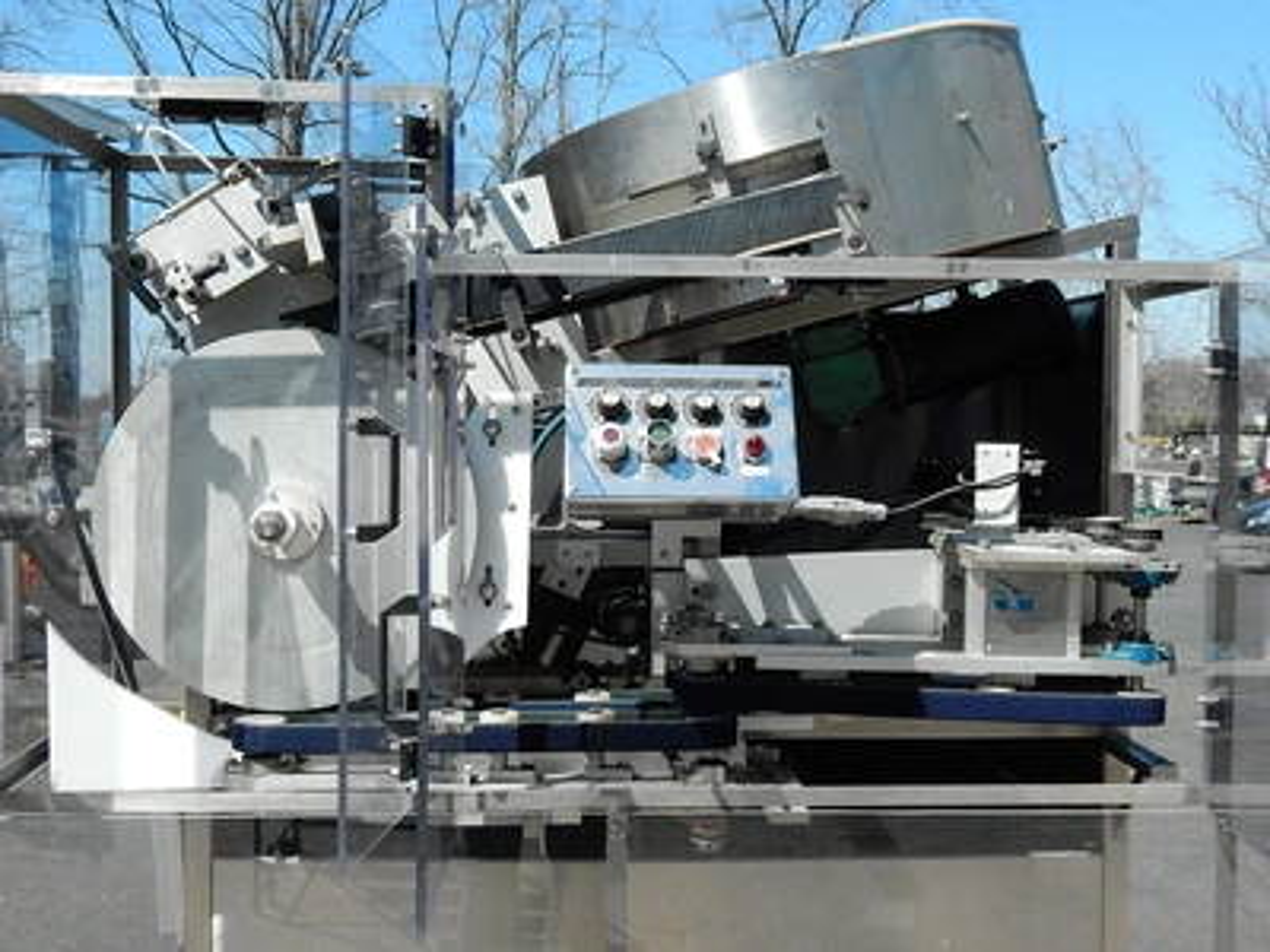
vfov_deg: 33.6
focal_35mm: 43
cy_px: 476
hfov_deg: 43.9
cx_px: 635
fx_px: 1578
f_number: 7.1
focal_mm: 7.7
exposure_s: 1/1500
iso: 800
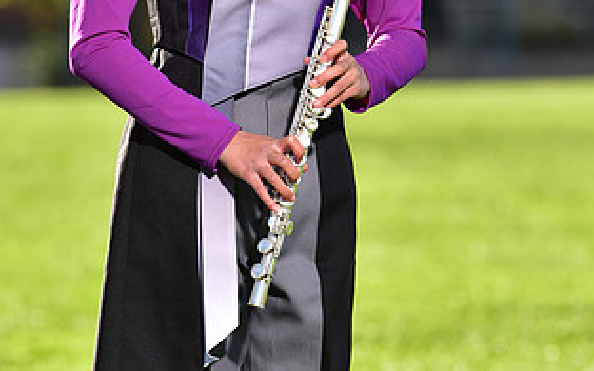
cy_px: -93
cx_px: 252
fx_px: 6135
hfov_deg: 5.5
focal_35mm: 379
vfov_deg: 3.5
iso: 80
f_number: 5
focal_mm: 200
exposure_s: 1/250
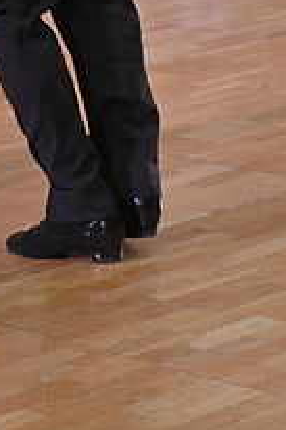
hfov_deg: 5.6
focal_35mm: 242
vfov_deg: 8.4
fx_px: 2888
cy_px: -142
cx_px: -57
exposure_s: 1/320
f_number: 5
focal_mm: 86
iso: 2000
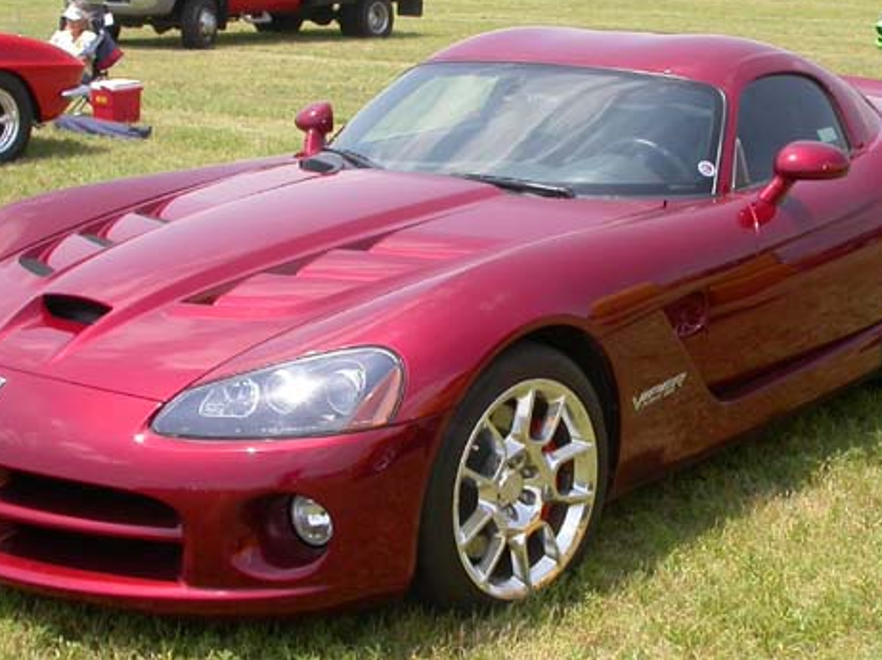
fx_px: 1680
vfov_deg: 22.2
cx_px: 450
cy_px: 287
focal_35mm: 66
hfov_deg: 29.4
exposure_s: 1/250
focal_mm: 7.85
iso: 100
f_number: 6.7
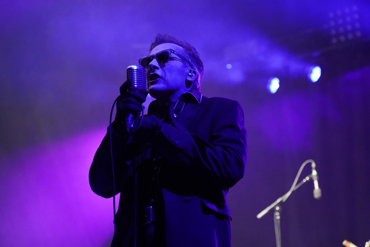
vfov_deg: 13.0
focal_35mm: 105
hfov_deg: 19.5
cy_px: 124
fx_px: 1079
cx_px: 185
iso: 10000
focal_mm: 105
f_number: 4
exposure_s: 1/160
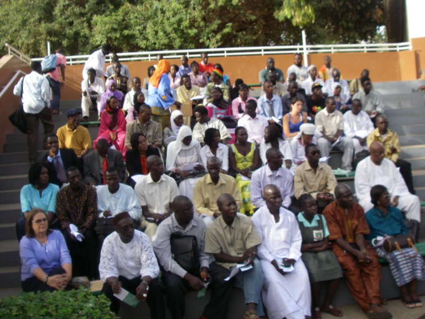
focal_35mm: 38
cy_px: 160
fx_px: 467
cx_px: 212
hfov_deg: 49.0
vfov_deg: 37.7
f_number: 3.3
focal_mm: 6.3
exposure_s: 1/200
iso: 64
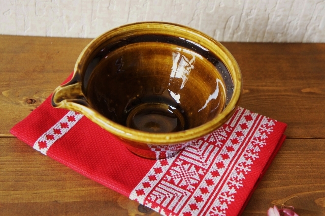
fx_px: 622
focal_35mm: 69
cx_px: 162
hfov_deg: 29.3
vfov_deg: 19.7
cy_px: 108
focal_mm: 46
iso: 3200
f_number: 5
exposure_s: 1/80
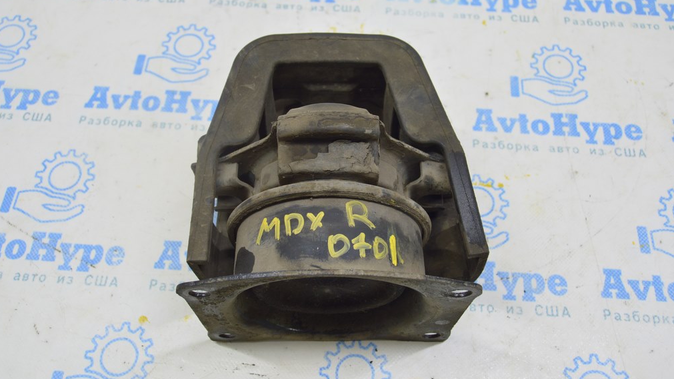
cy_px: 177
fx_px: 625
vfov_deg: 33.7
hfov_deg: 56.6
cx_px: 333
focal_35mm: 35
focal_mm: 22
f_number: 5.6
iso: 400
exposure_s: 1/20
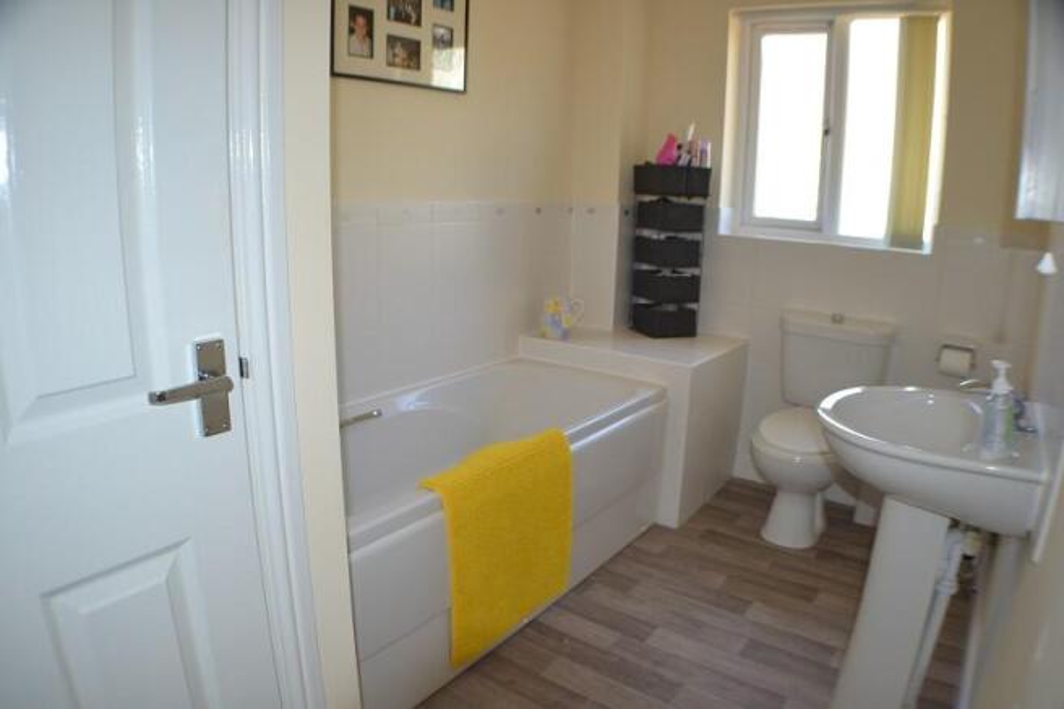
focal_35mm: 30
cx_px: 532
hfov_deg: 61.9
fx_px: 886
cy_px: 354
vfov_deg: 43.6
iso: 400
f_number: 3.8
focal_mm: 20
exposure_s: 1/80
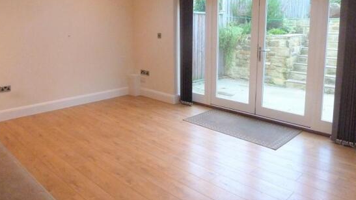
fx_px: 274
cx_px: 170
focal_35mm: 29
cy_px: 65
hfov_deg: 66.0
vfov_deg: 39.7
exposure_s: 1/50
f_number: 3.3
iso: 800
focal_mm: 4.1
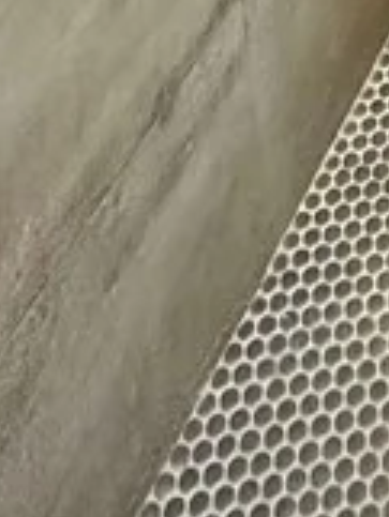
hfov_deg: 15.5
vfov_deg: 11.4
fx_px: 1332
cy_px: -1044
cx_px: 556
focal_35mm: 89
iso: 640
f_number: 2.2
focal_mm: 2.22
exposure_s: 1/60
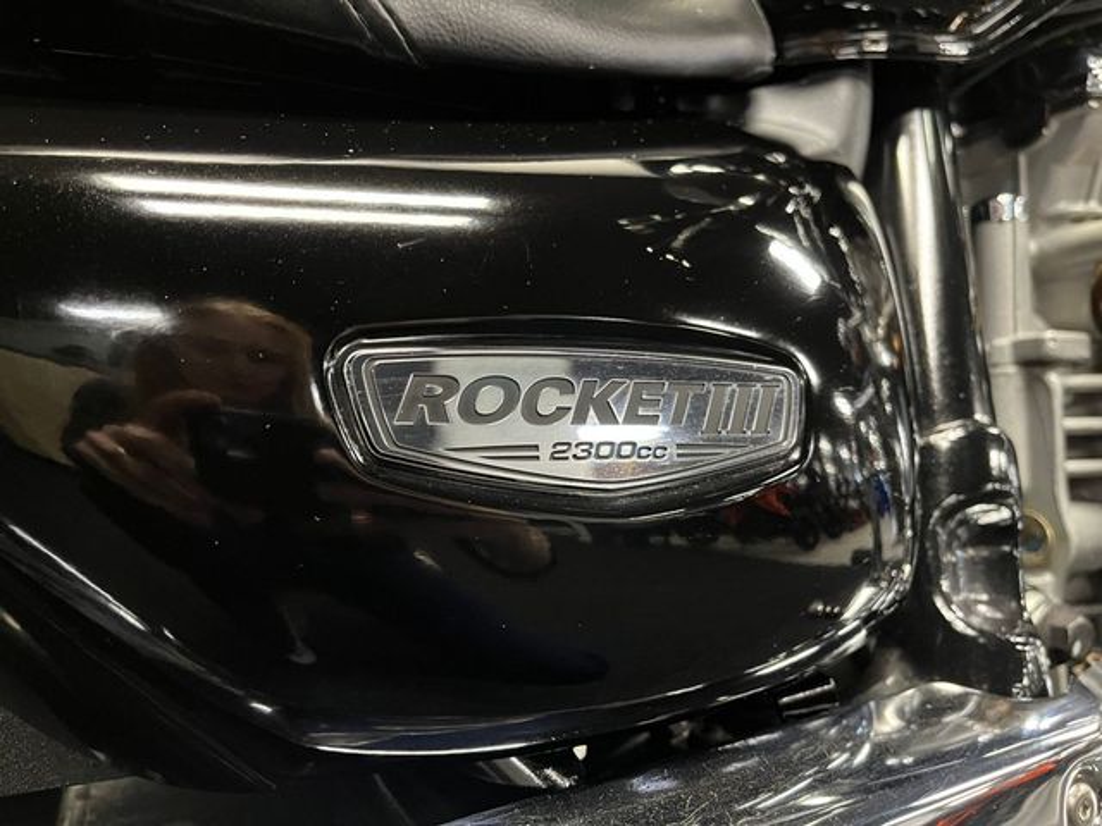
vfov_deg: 53.1
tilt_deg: -1.9
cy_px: 413
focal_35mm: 26
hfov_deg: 67.3
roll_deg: -0.7
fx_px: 828
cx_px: 551
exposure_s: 1/33
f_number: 1.6
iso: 500
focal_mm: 5.1
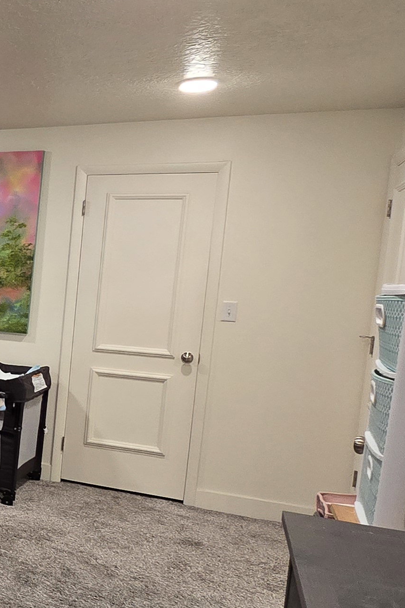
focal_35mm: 42
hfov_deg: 22.3
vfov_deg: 46.4
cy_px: 320
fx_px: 709
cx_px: -286
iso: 250
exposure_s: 1/60
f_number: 2.2
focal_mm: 2.2
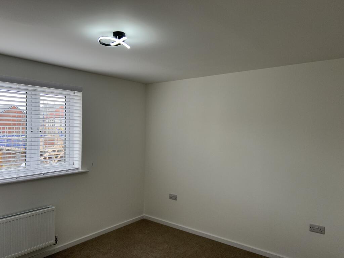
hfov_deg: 67.3
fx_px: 258
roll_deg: +0.7
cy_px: 129
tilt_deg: +0.1
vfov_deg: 53.1
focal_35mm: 26
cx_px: 172
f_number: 1.5
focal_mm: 5.7
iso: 50
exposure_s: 1/342
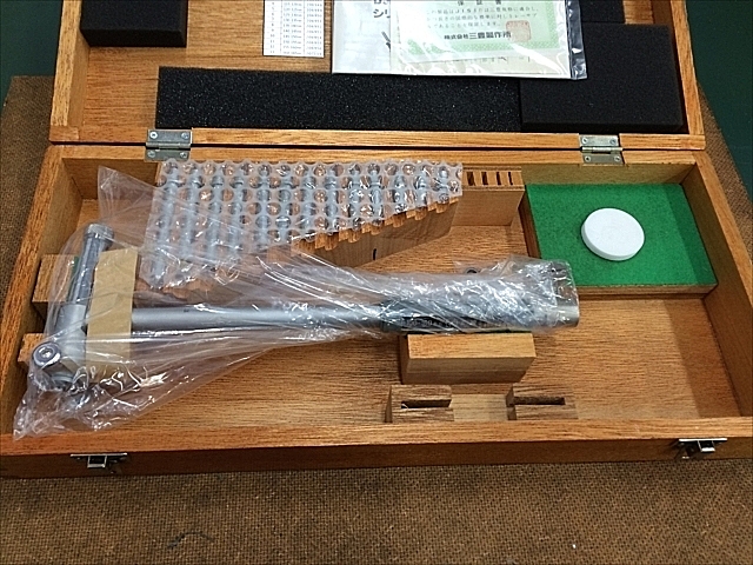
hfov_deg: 61.7
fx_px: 631
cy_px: 282
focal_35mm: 29
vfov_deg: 48.2
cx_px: 376
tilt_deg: -60.1
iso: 80
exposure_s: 1/30
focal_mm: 4.15
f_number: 2.2
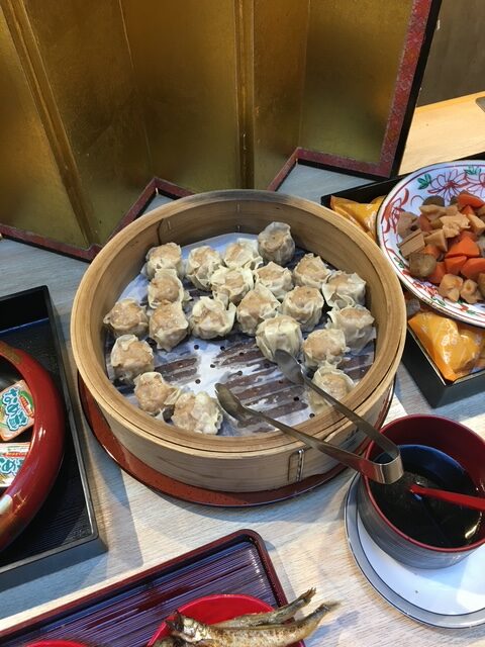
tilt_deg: -54.7
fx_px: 542
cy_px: 324
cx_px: 242
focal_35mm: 29
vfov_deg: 61.7
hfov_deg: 48.2
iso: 80
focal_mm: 4.15
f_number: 2.2
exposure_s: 1/30
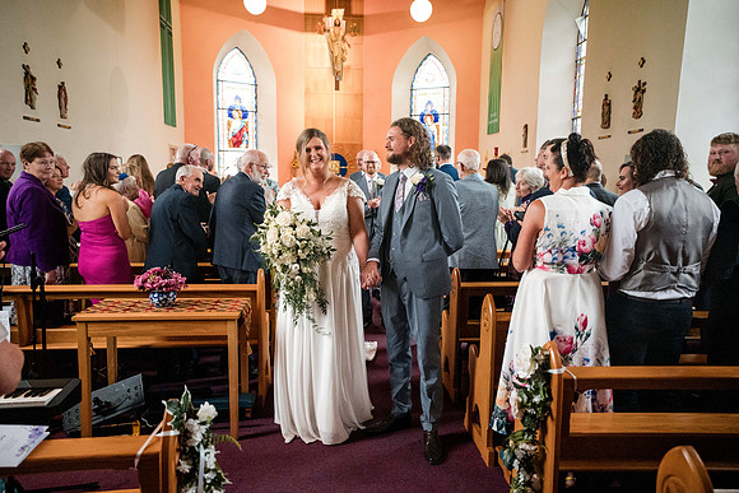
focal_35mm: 28
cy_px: 246
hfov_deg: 65.5
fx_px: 575
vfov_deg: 46.4
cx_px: 370
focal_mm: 28
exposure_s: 1/800
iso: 12800
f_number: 2.8
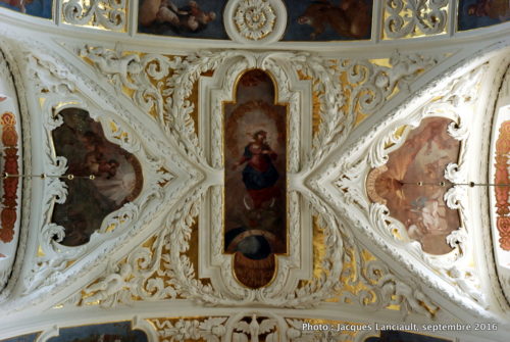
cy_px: 171
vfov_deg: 20.7
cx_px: 255
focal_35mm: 66
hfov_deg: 30.5
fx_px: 936
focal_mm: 44
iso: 1000
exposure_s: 1/80
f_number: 4.5
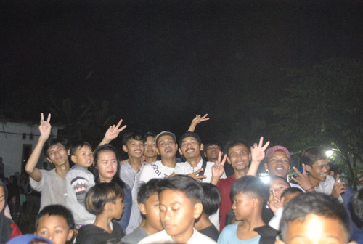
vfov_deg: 34.4
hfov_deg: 49.4
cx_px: 182
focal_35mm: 39
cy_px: 122
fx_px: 394
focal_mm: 26
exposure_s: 1/25
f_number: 4.2
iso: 1600
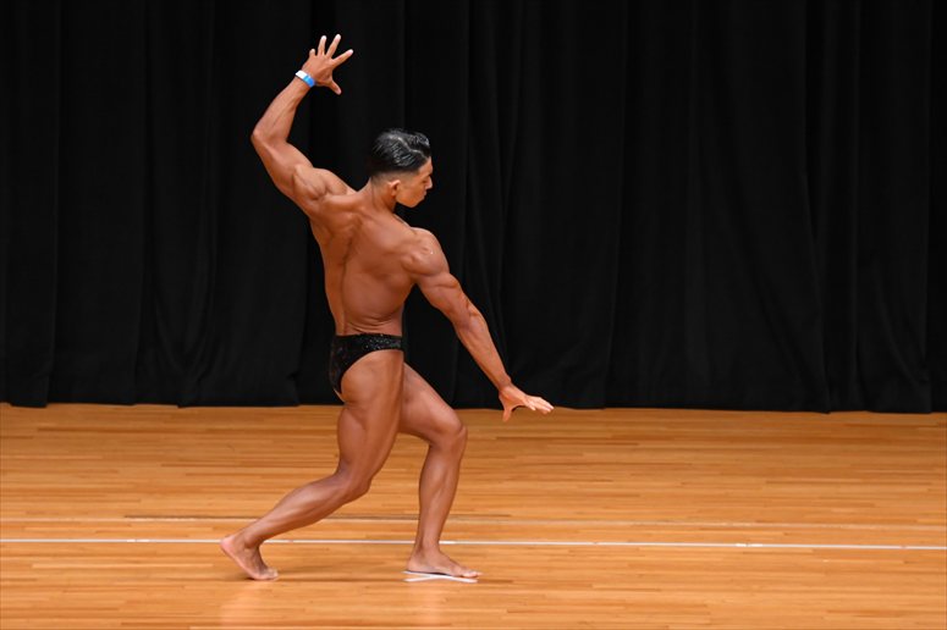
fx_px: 7099
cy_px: 315
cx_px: 474
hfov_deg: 7.6
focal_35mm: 270
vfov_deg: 5.1
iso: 3200
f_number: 5.6
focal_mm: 180
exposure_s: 1/400
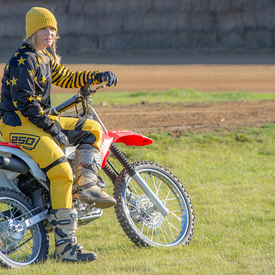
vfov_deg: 3.2
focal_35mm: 547
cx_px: 96
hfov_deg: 3.2
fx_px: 4916
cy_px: 116
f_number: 8
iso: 200
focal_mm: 240
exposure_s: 1/200
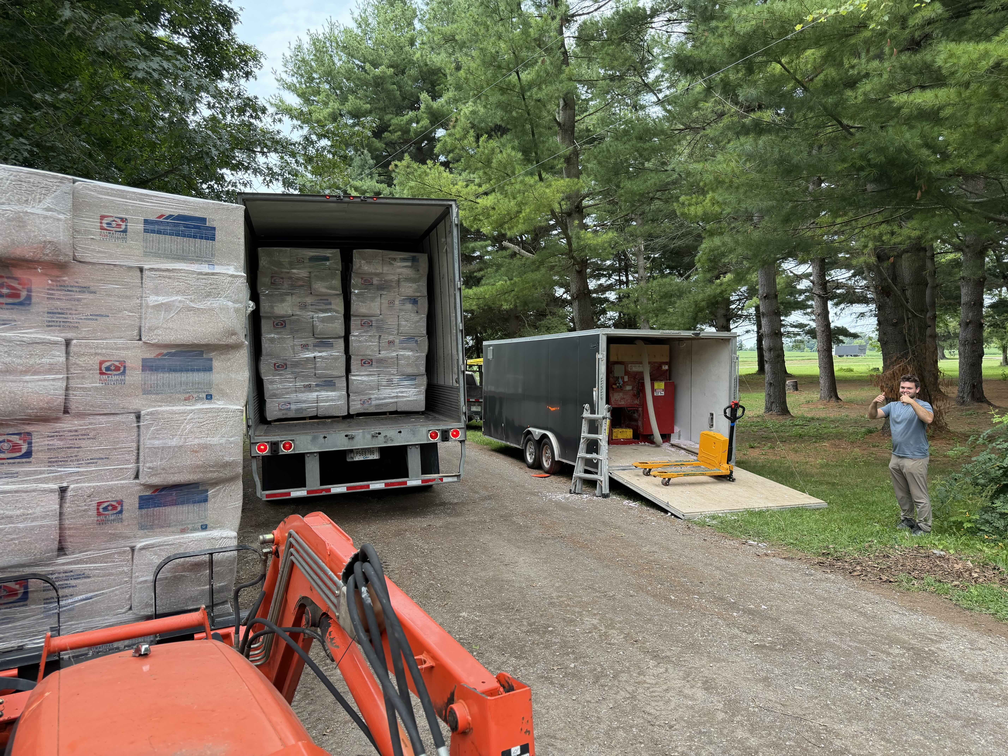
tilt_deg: -1.0
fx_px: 699
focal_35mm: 24
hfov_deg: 71.6
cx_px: 504
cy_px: 378
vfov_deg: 56.8
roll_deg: +2.6
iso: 100
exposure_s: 1/909
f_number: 1.78
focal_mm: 6.76
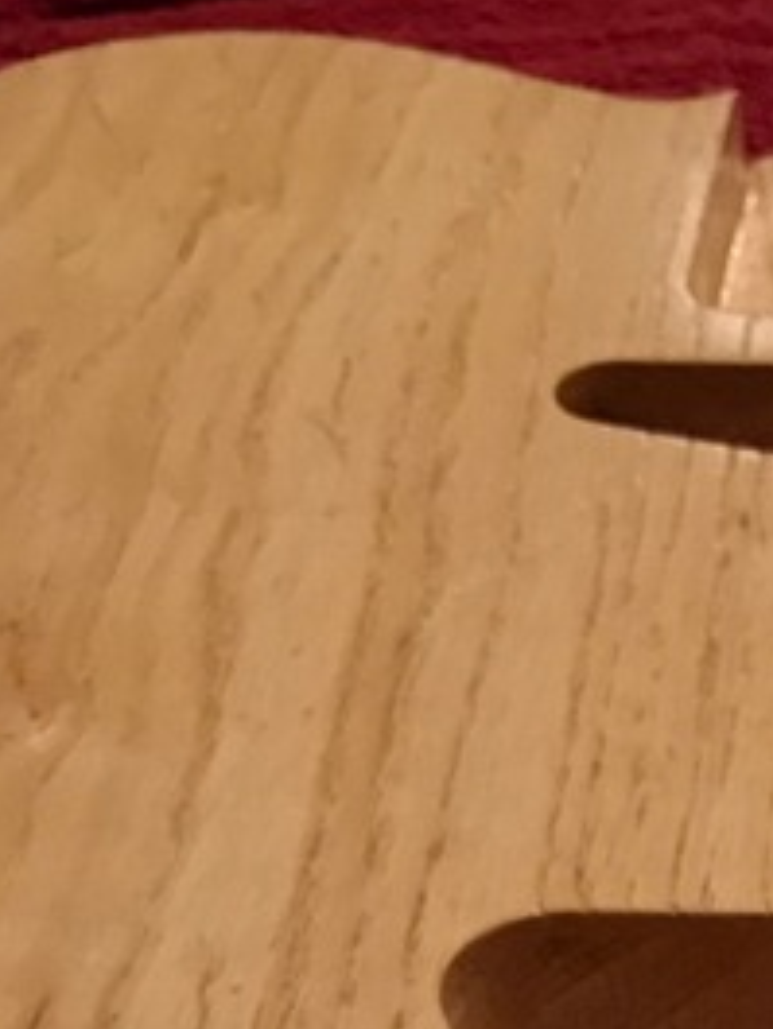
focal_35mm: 108
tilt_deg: -47.1
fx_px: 3213
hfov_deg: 13.4
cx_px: 858
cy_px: 1538
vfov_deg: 16.6
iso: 100
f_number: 1.8
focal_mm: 3.99
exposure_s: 1/11
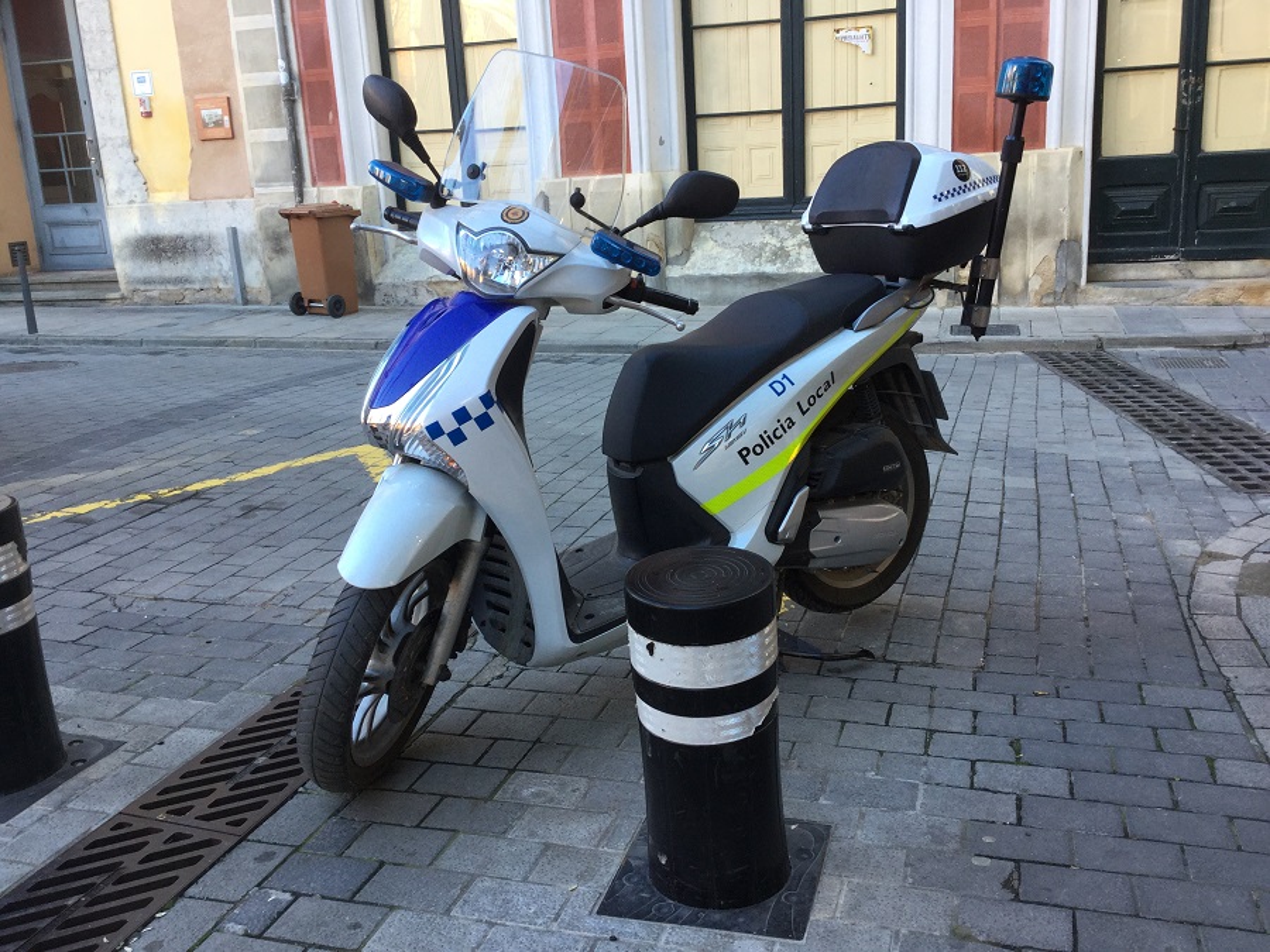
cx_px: 635
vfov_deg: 45.4
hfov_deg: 58.4
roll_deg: +2.4
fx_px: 1137
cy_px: 476
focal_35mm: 31
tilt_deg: -16.0
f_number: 2.4
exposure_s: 1/50
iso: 25
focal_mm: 3.3
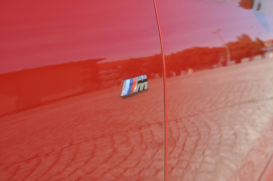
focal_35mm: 45
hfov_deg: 43.7
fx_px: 341
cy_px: 90
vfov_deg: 29.8
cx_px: 136
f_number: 8
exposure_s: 1/320
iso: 200
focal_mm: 30
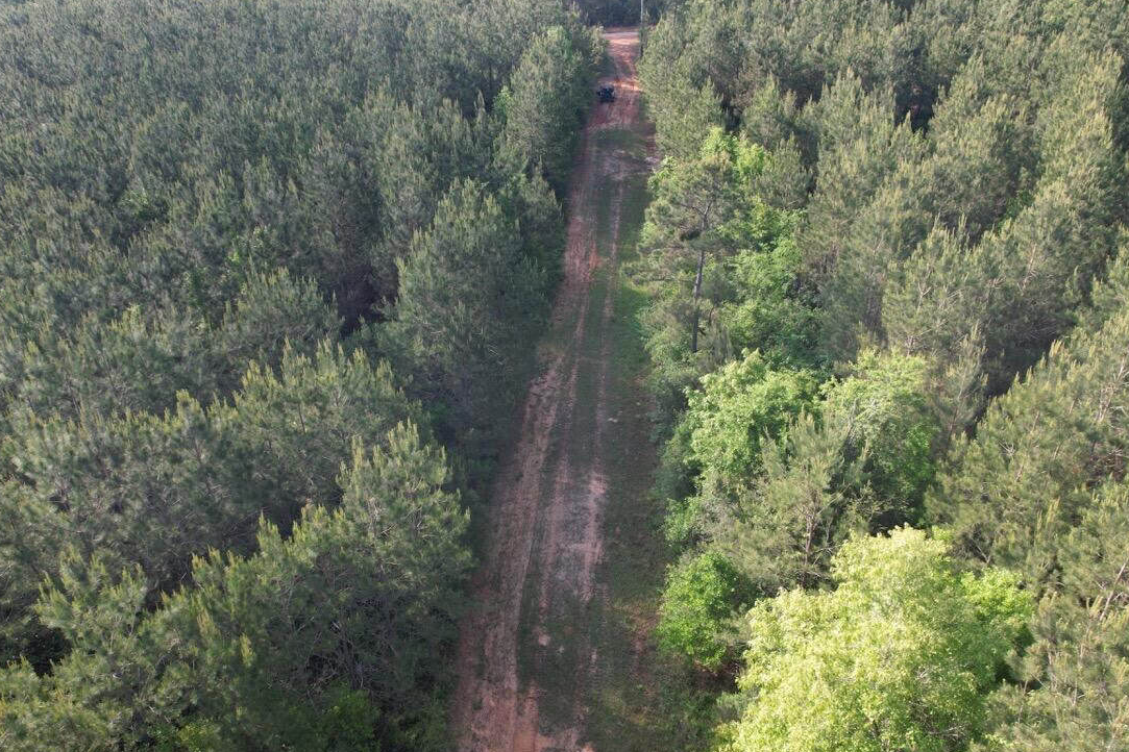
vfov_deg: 49.5
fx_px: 815
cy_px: 417
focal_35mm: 26
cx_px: 572
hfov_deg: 69.4
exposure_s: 1/320
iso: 110
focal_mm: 8.4
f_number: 2.8
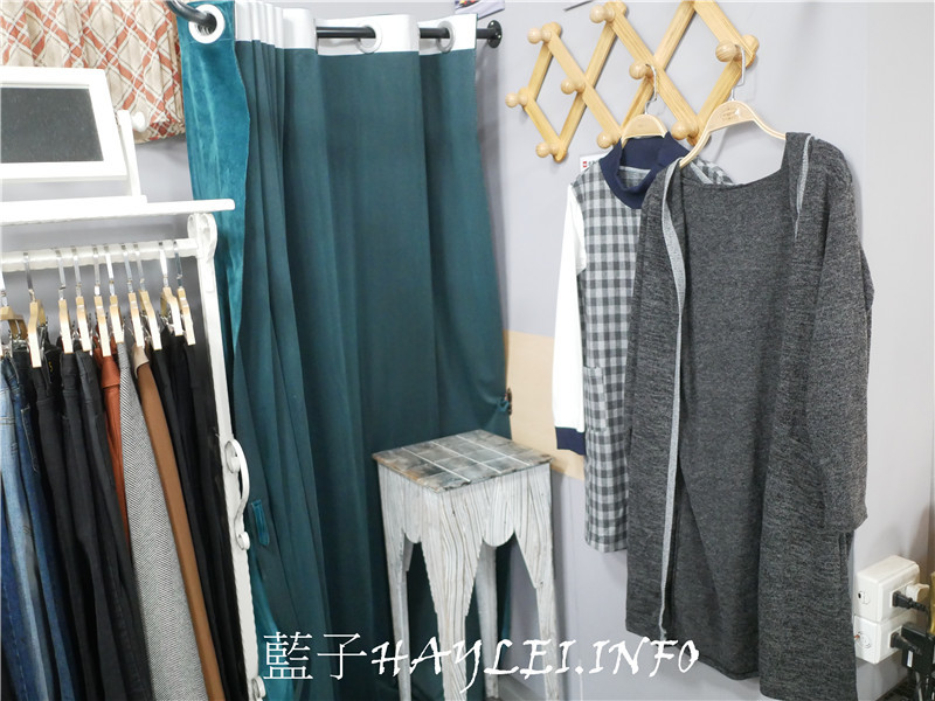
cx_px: 468
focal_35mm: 30
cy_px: 350
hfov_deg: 60.0
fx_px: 810
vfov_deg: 46.8
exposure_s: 1/60
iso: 2500
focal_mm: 15
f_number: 1.7
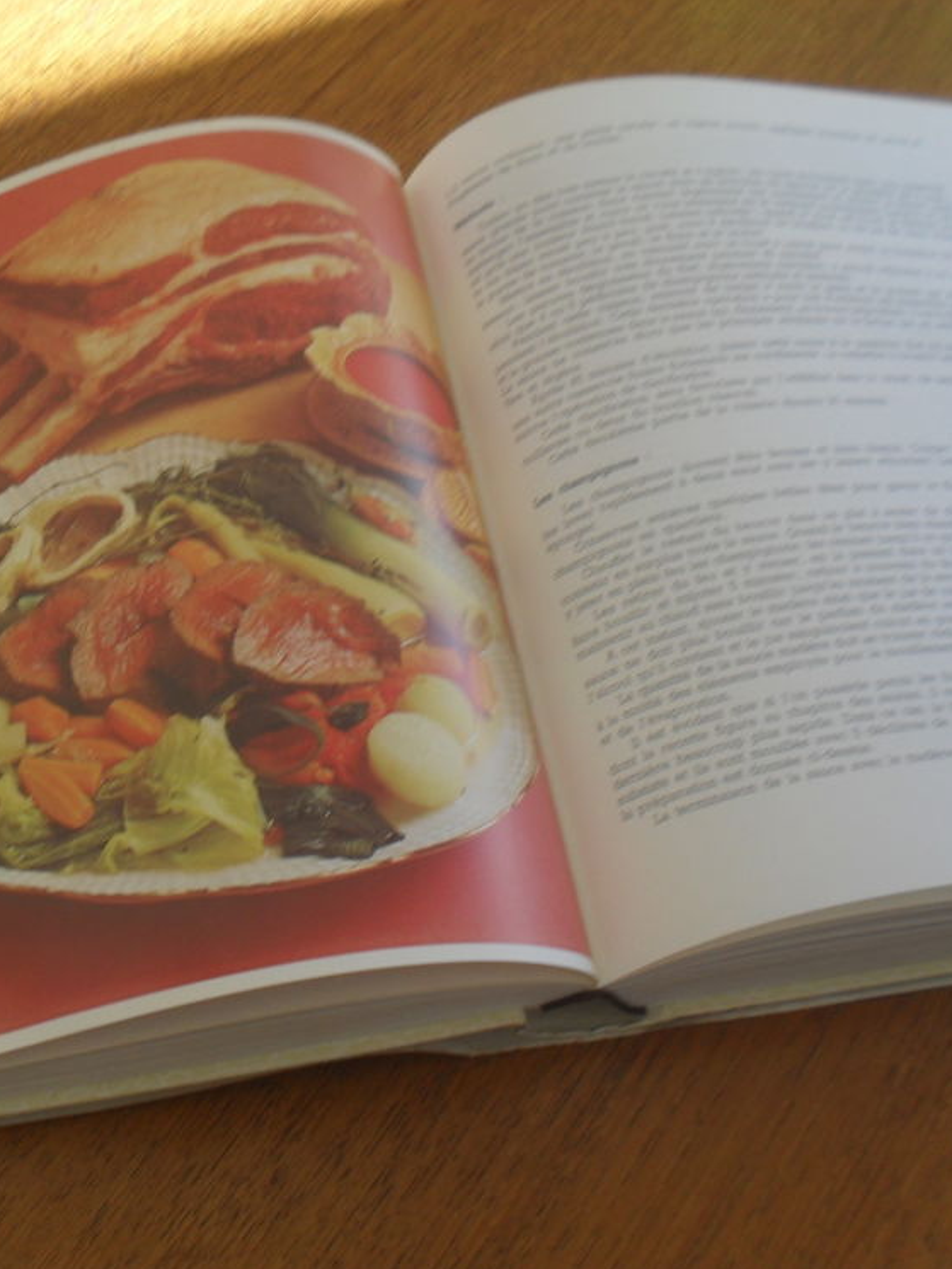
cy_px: 635
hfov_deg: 30.8
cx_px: 380
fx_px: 1723
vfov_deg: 40.4
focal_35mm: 47
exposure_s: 1/60
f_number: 3.2
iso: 100
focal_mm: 6.3
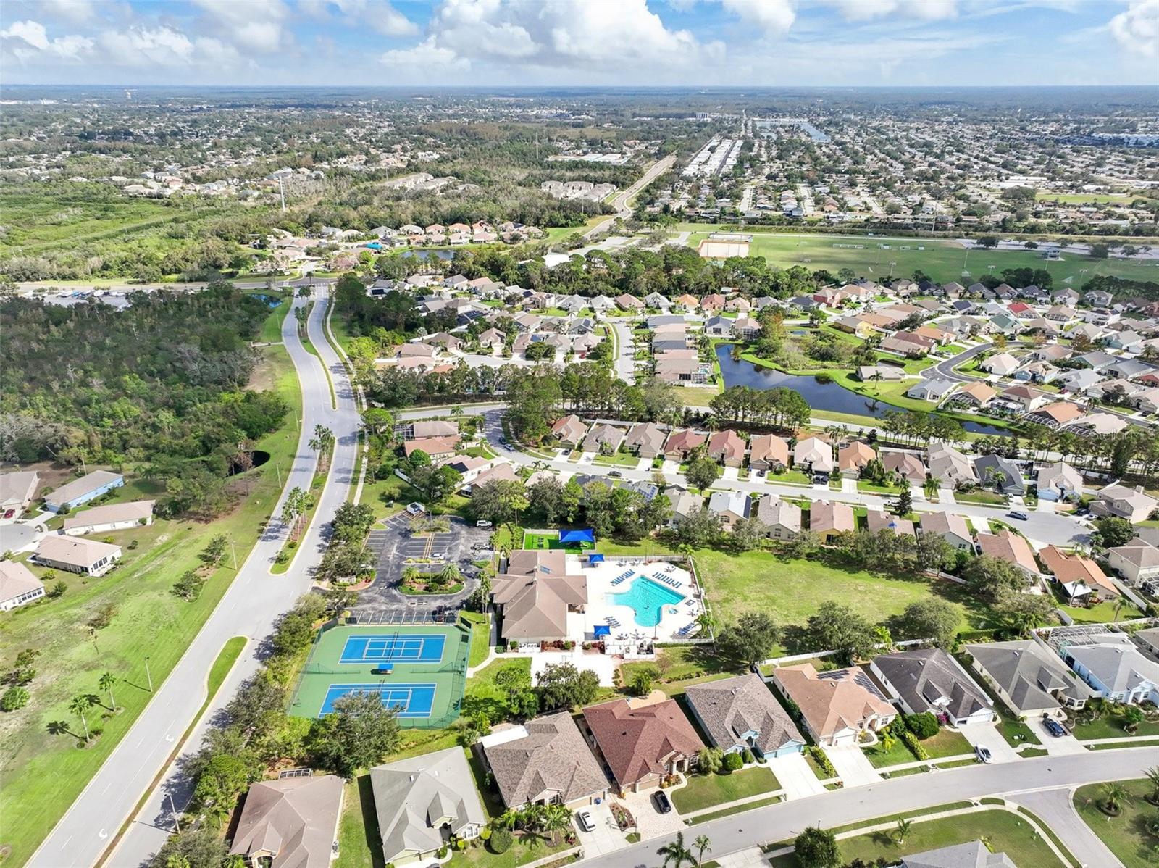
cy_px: 434
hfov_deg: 71.6
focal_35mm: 24
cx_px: 580
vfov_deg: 56.8
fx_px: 803
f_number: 2.8
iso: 400
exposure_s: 1/6400
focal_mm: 12.3
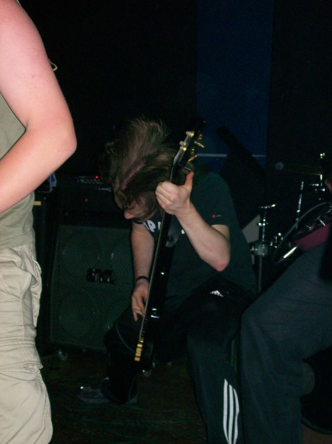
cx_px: 166
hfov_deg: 26.0
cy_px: 222
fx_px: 718
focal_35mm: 56
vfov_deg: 34.4
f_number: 3.4
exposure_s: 1/83.6
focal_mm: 9.4
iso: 140
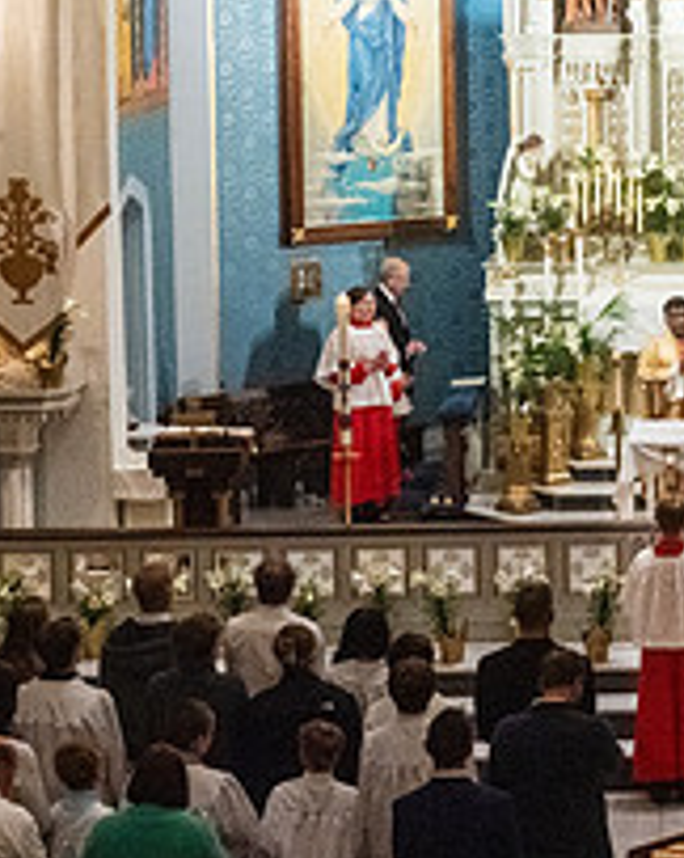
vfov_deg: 15.2
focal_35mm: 126
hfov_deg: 11.8
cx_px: 929
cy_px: 201
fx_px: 3193
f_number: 14
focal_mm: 47
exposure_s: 1/60
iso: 5000
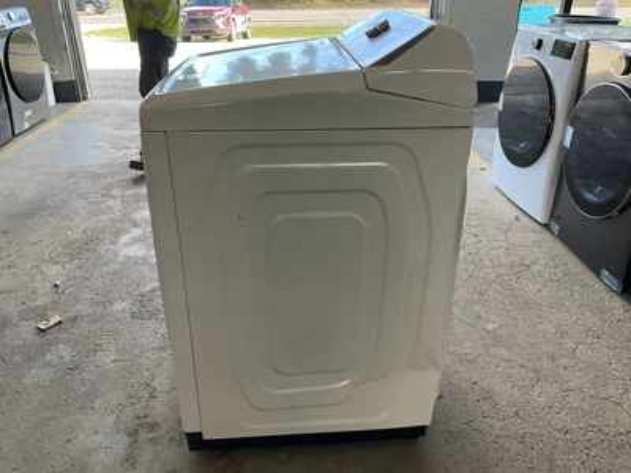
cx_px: 316
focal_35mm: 29
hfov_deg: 61.7
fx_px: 529
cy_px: 236
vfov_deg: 48.2
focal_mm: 3
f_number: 1.8
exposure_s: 1/60
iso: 40
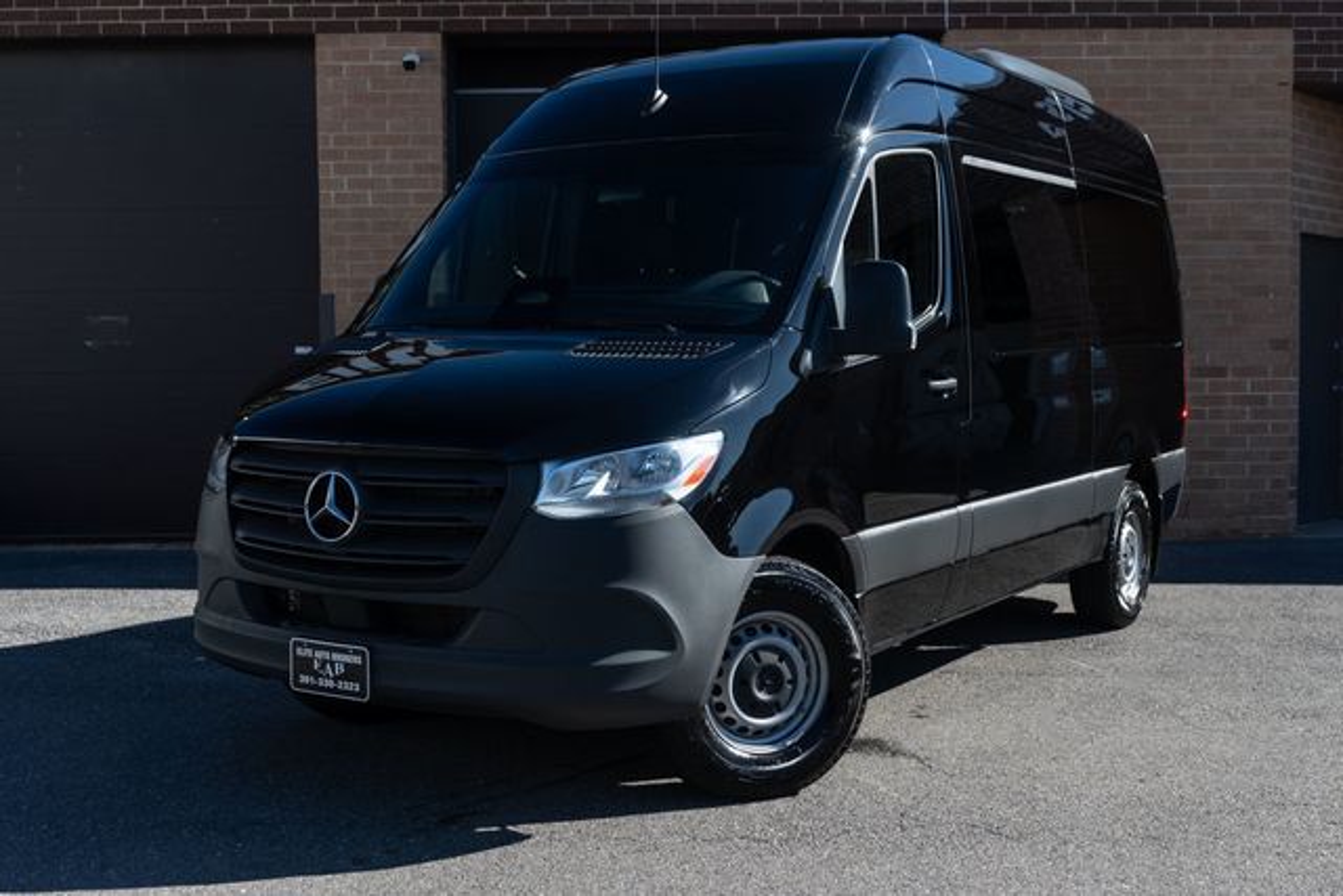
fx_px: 1567
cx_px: 672
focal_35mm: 42
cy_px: 448
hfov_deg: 46.4
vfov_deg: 31.9
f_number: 5
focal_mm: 28
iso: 125
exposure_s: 1/640
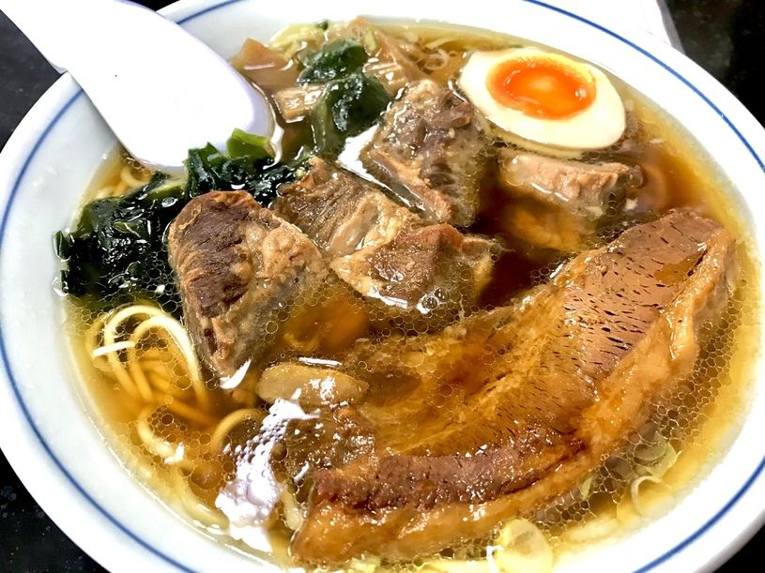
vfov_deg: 49.7
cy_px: 286
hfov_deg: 63.5
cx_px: 382
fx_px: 619
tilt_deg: -55.0
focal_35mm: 28
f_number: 1.8
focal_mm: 3.99
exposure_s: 1/17
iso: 50
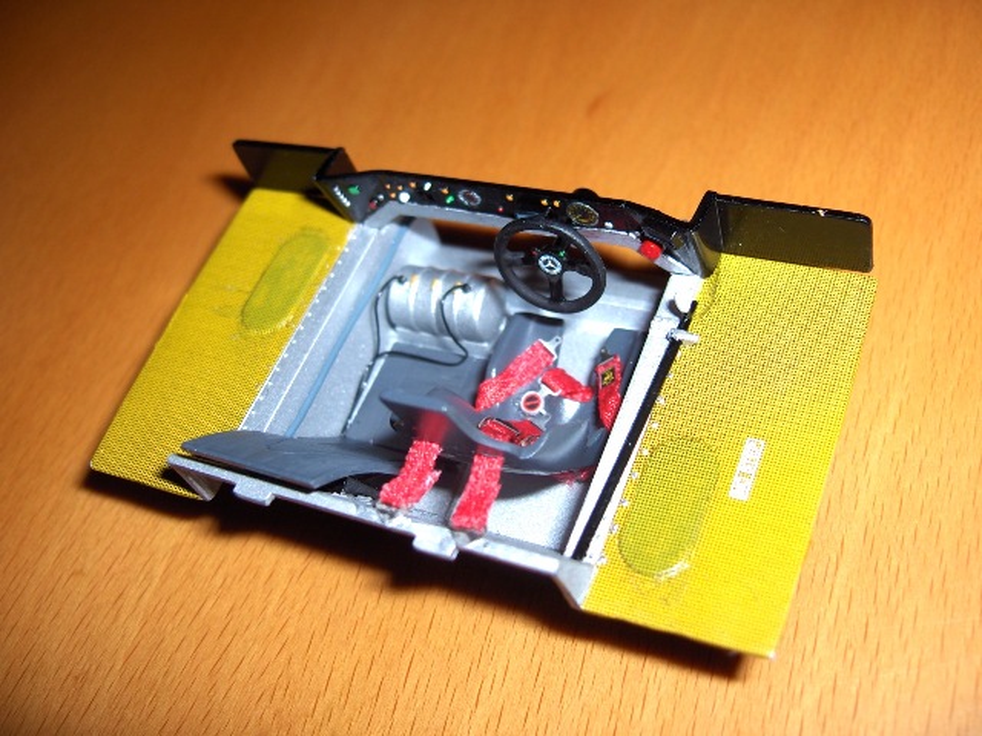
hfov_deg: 47.9
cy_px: 368
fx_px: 1106
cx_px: 491
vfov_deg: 36.8
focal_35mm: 39
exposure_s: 1/60
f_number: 4.8
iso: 100
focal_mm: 8
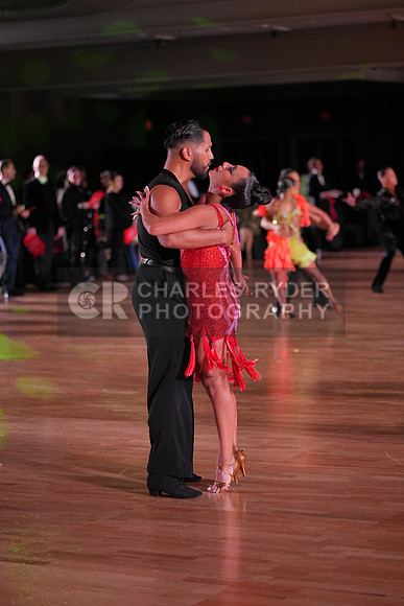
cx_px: 202
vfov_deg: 20.4
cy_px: 303
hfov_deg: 13.7
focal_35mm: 100
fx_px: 1682
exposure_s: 1/800
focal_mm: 100
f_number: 2.8
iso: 1600
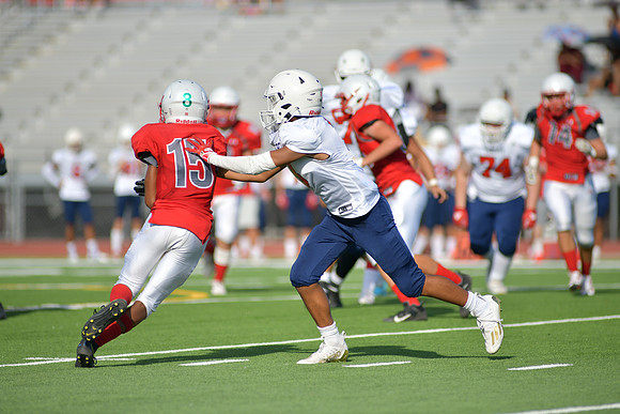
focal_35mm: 300
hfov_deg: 6.9
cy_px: 207
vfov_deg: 4.6
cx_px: 310
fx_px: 5168
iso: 90
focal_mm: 300
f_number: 3.5
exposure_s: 1/2000
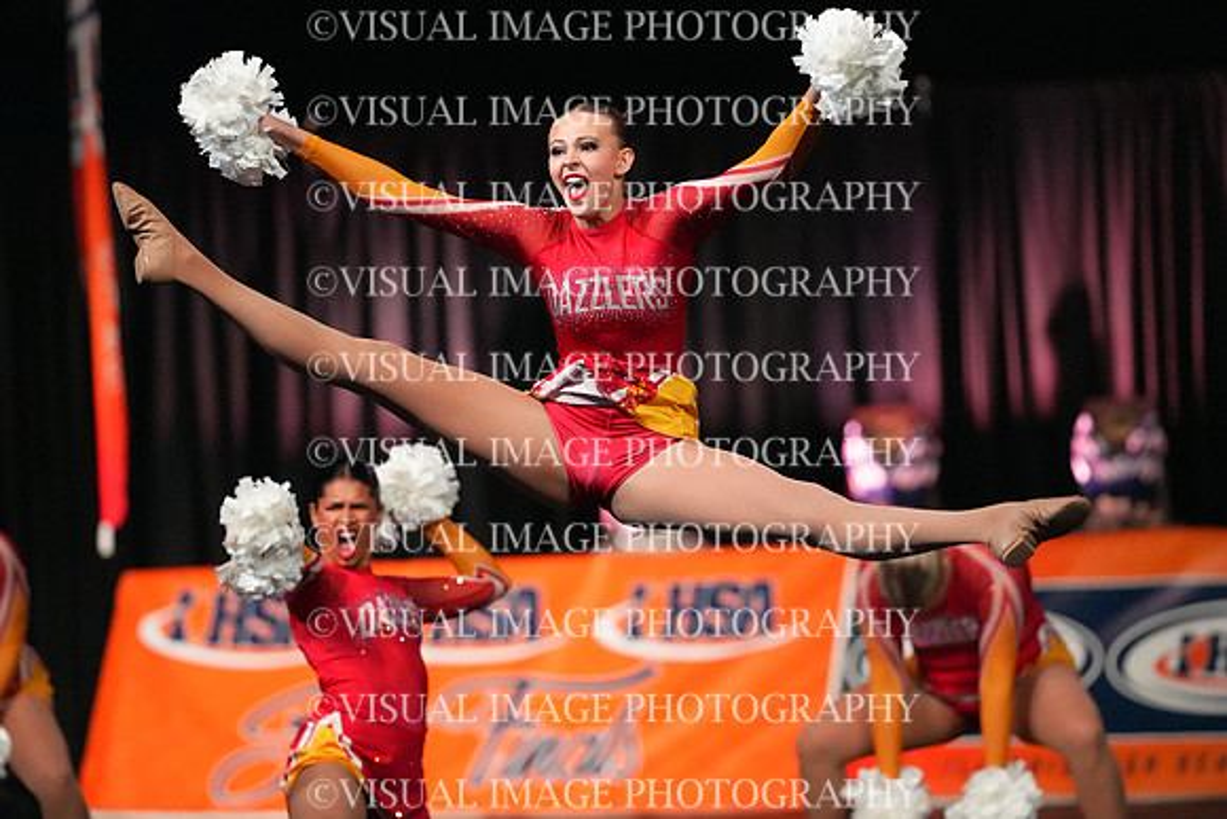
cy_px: 410
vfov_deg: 4.6
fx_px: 10227
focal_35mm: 300
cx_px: 614
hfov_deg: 6.9
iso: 16000
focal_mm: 300
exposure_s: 1/1250
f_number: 3.5
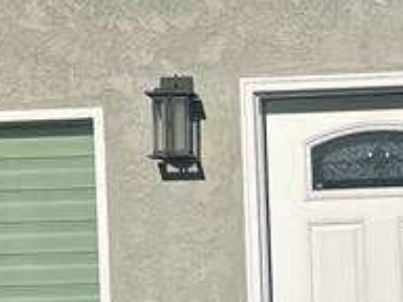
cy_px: 233
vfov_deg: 11.5
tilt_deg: -0.2
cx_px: 323
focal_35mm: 128
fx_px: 1490
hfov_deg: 15.3
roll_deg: +2.1
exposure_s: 1/12048
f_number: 1.78
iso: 80
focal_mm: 6.86
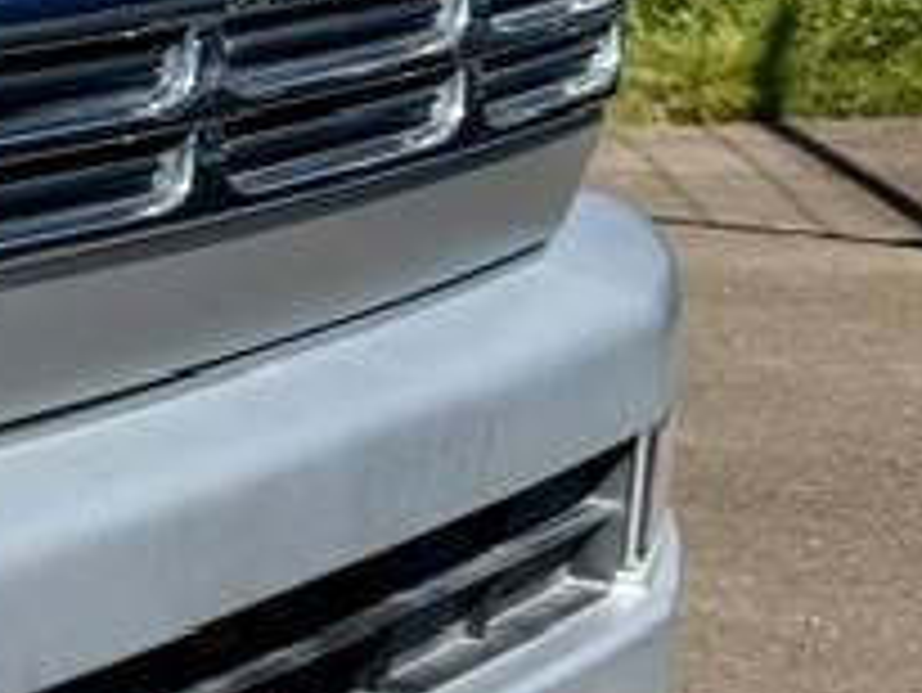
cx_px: -1651
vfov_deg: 9.8
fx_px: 3998
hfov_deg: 10.3
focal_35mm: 150
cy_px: -32
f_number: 1.78
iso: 100
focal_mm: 6.76
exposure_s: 1/7353
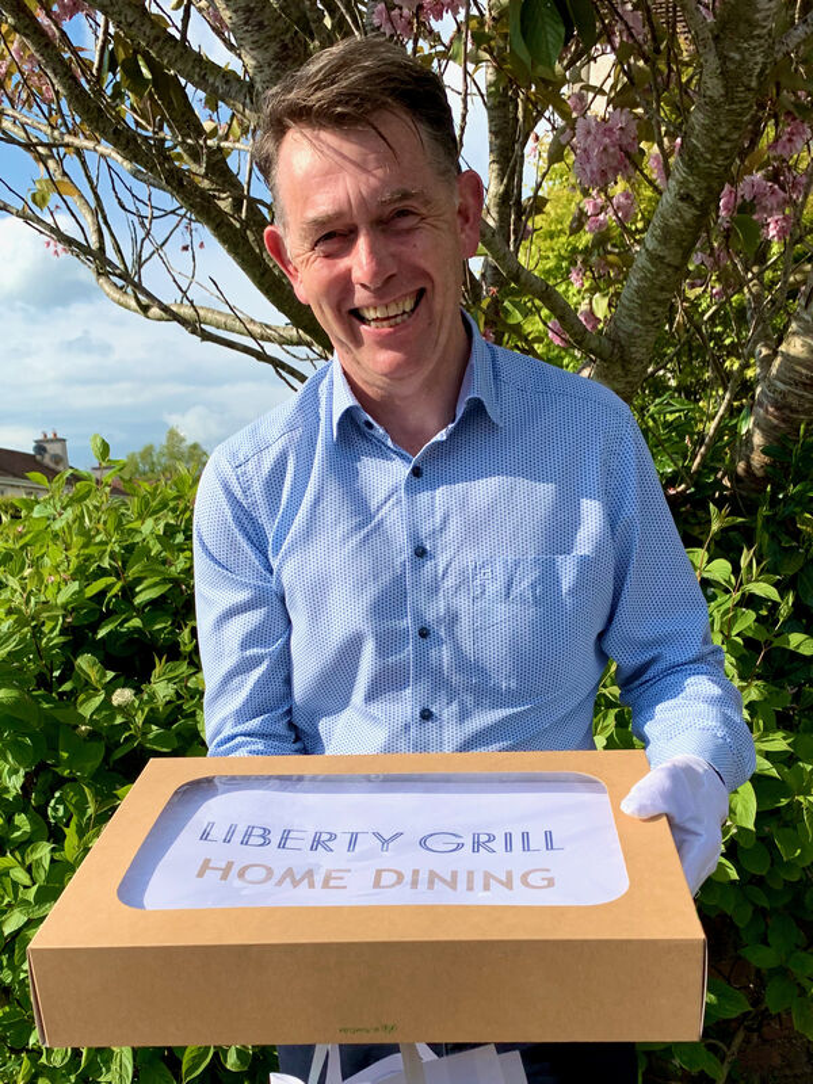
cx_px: 406
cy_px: 542
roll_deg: -0.5
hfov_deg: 53.1
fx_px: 814
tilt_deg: -6.4
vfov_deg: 67.3
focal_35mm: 26
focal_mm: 4.25
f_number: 1.8
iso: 25
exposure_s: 1/1880
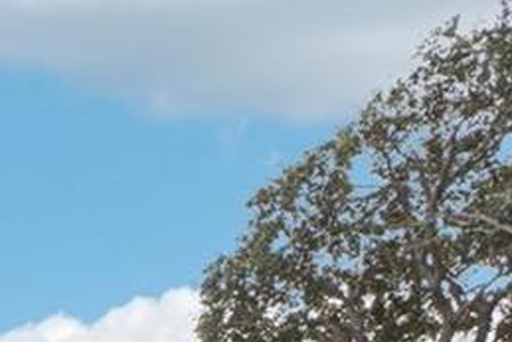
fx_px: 1579
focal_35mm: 111
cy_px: 988
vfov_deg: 9.8
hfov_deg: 12.0
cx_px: -921
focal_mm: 18
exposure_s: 1/320
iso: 200
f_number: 9
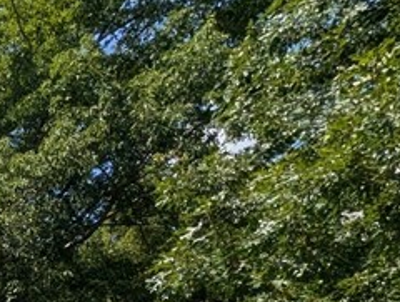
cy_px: 449
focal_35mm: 51
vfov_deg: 23.3
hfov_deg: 23.3
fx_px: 591
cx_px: -289
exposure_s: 1/3077
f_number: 1.7
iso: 52
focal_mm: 2.02
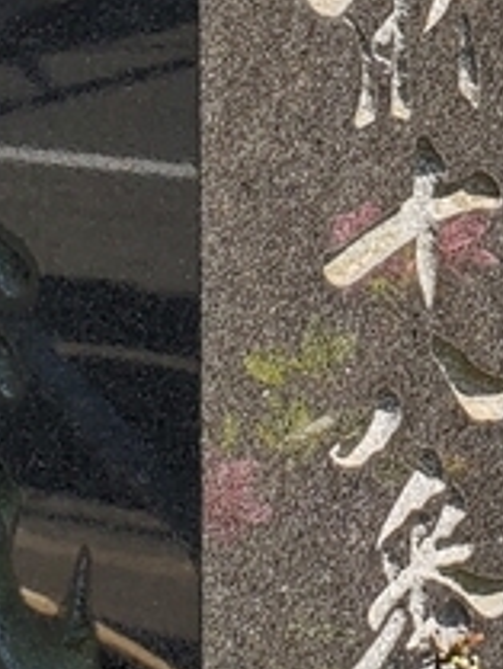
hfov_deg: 9.9
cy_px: -163
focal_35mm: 149
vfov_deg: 12.9
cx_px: 557
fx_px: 2884
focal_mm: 4.3
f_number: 2.4
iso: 50
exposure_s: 1/596
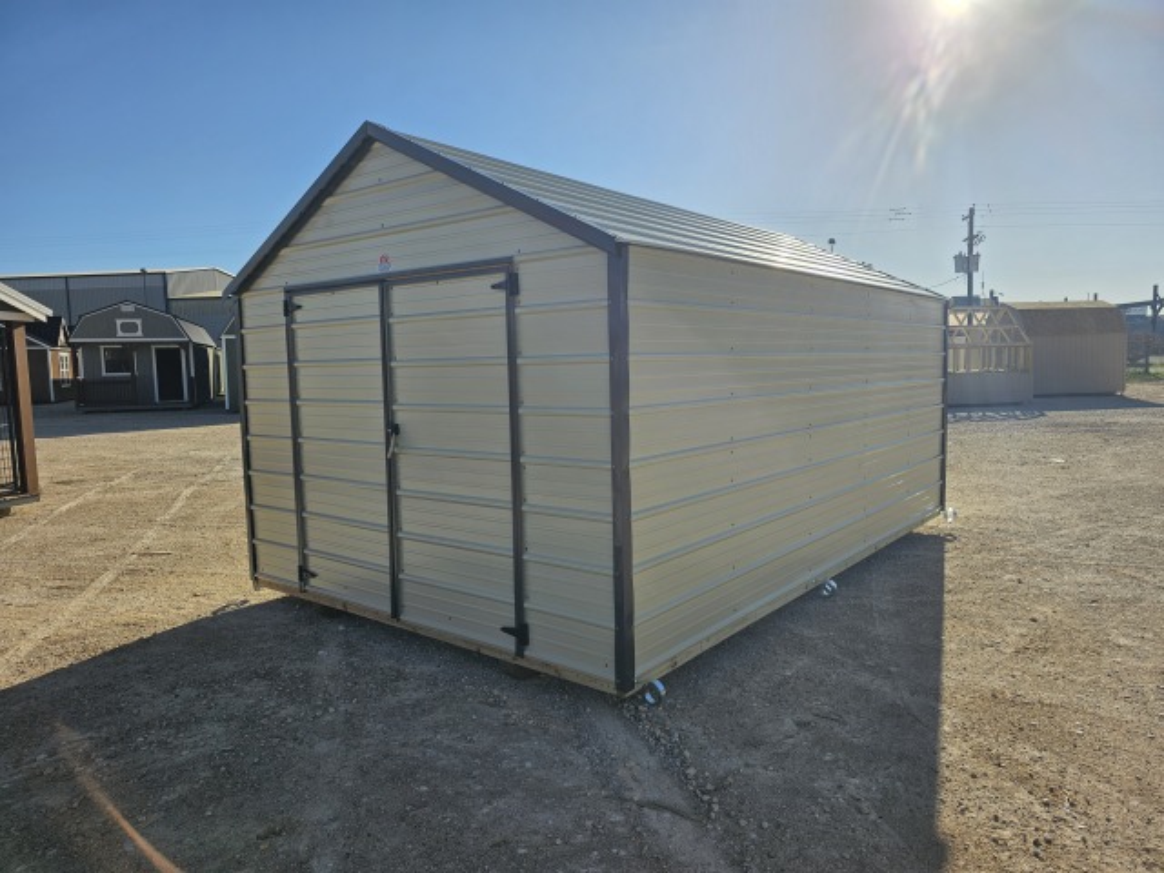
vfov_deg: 58.9
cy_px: 436
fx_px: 773
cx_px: 582
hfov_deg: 73.9
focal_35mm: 23
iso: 10
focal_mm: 6.3
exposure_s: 1/1208
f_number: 1.7
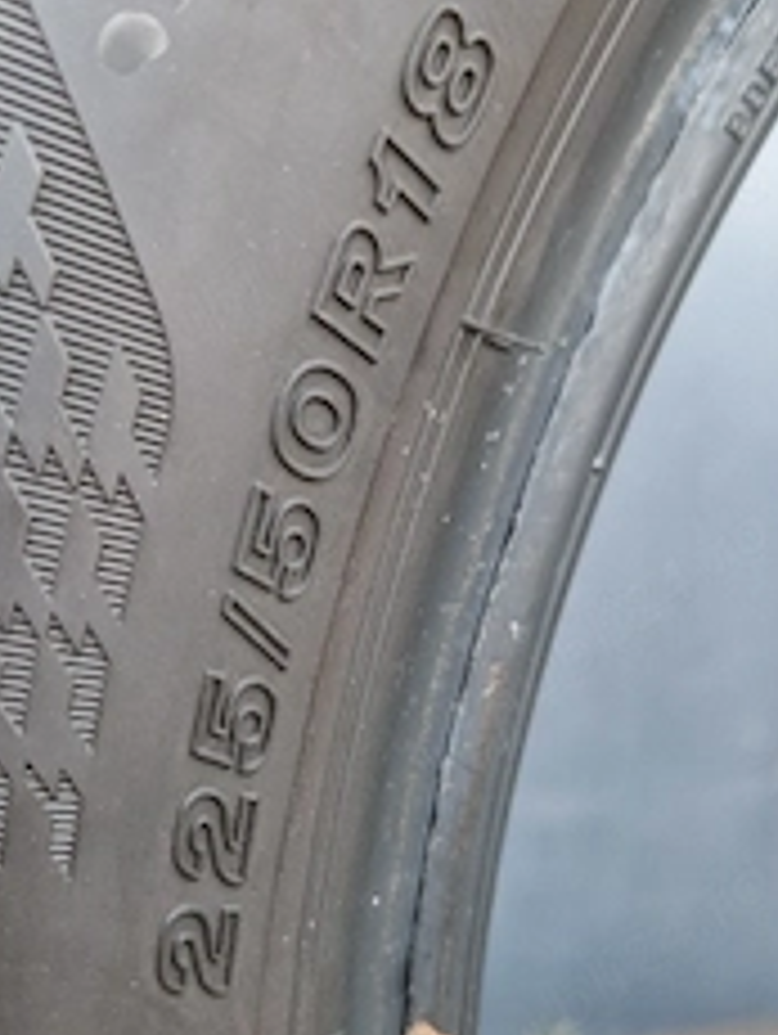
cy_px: 675
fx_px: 1196
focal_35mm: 40
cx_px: 364
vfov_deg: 46.2
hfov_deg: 36.0
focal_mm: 5.4
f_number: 1.8
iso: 1000
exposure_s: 1/100
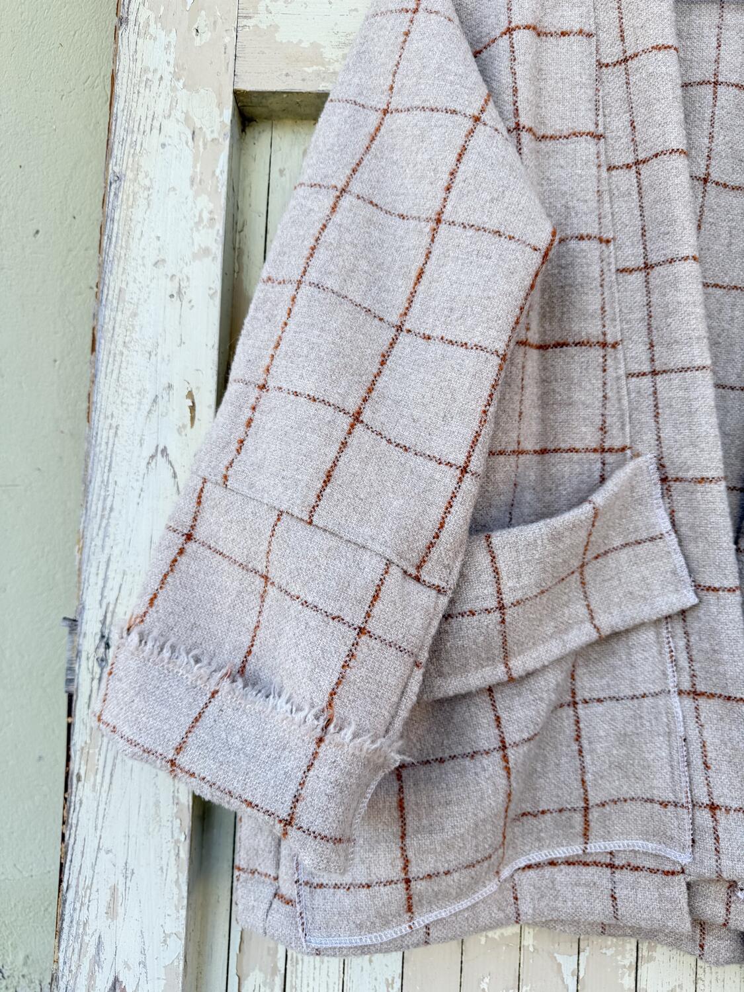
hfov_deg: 56.8
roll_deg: -1.8
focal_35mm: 24
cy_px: 496
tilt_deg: -3.6
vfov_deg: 71.6
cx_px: 372
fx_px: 688
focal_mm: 6.76
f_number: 1.78
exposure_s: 1/387
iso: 80
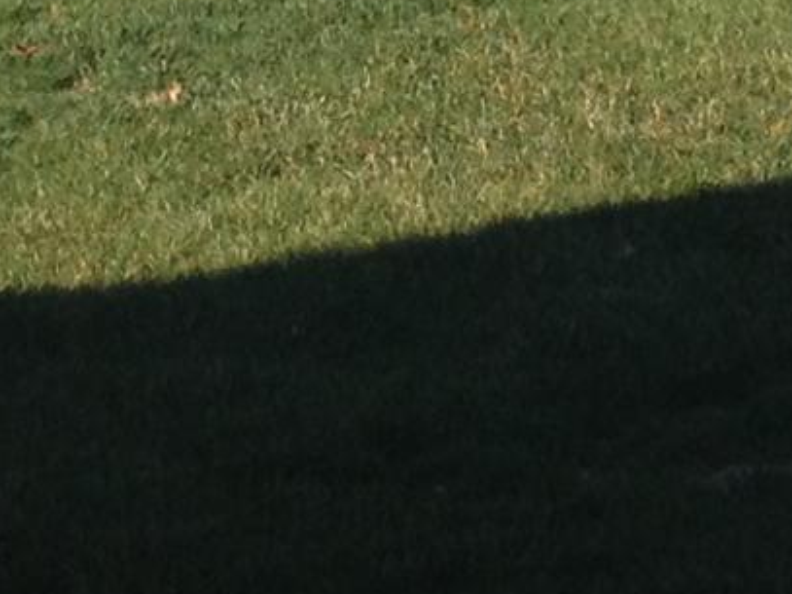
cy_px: -1143
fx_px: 5901
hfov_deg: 7.4
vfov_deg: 5.4
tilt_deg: +2.4
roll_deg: -0.4
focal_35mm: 258
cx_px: 1561
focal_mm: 4.28
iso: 50
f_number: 2.4
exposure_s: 1/1004
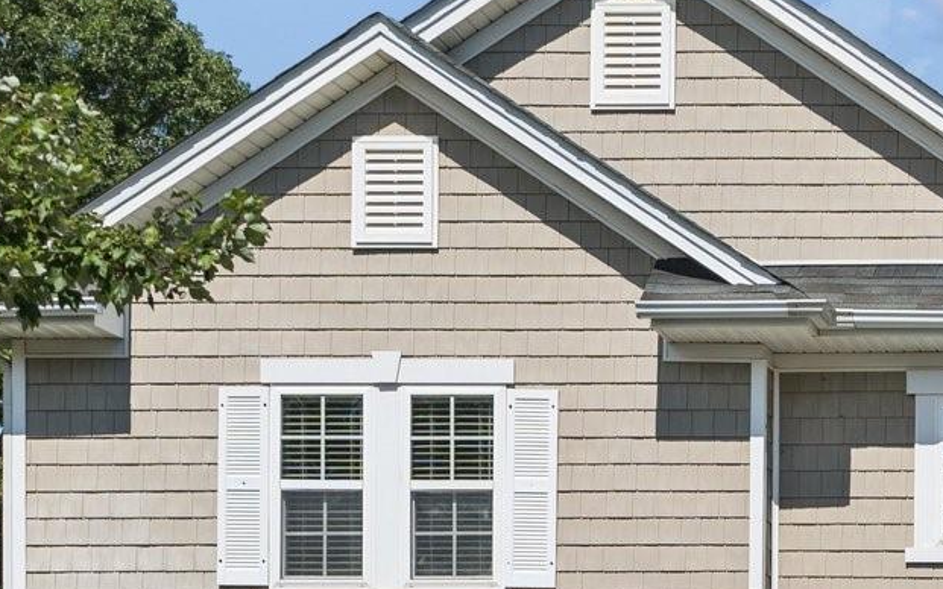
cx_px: 782
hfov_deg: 15.8
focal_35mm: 131
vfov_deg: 9.9
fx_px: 3366
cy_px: 578
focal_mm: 39
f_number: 5
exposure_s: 1/1000
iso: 100
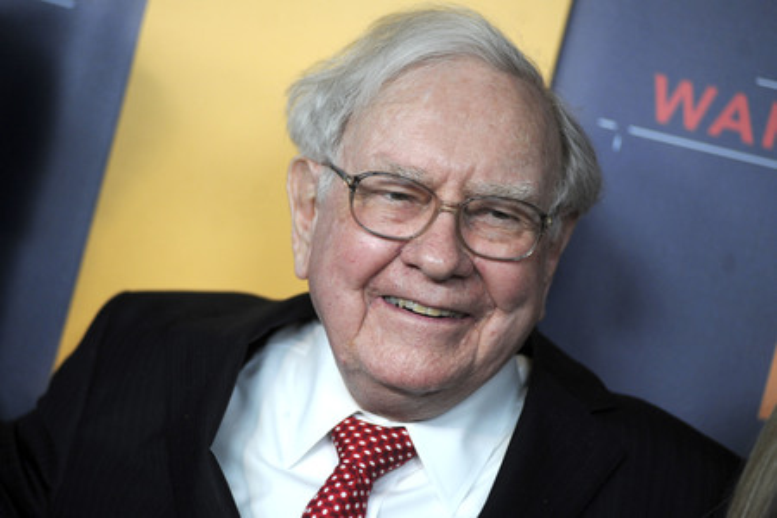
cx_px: 388
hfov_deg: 14.2
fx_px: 3129
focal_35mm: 145
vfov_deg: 9.5
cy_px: 259
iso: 1600
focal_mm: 145
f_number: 3.2
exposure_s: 1/400
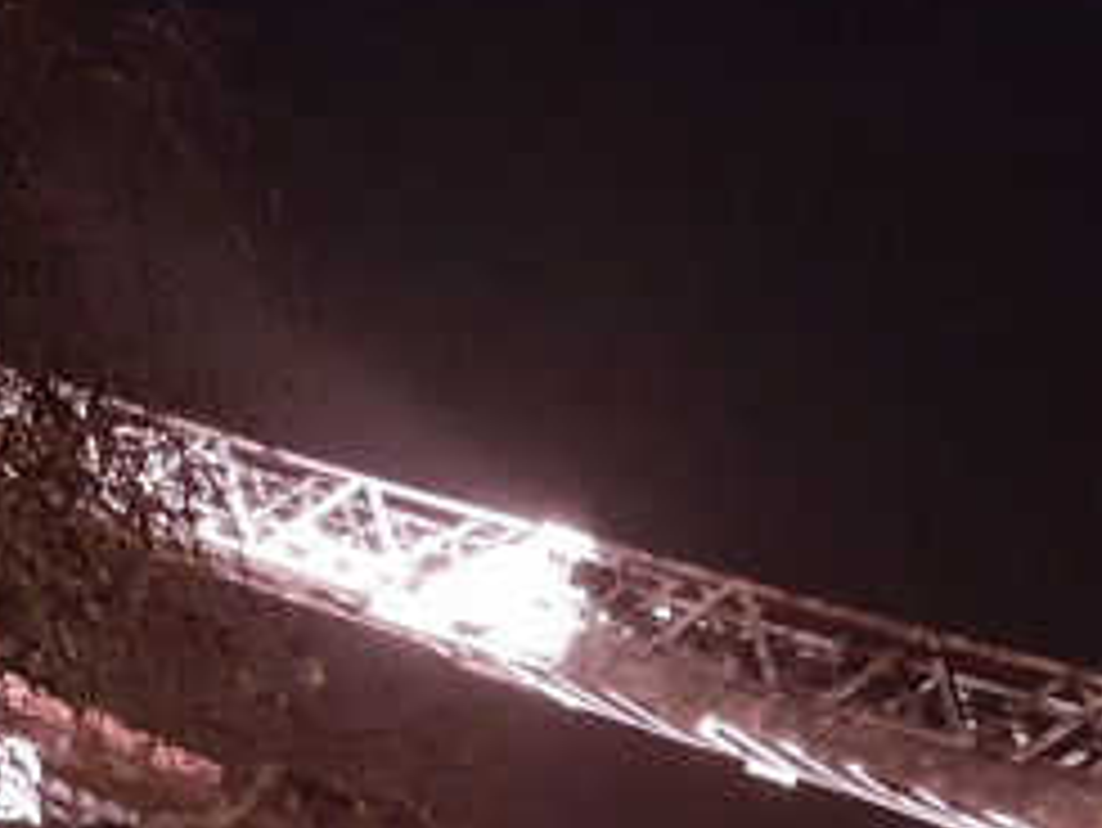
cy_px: 1552
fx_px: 3376
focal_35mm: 106
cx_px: 202
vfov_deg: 12.6
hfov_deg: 18.4
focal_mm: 4.2
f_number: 1.7
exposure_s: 1/10
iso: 800
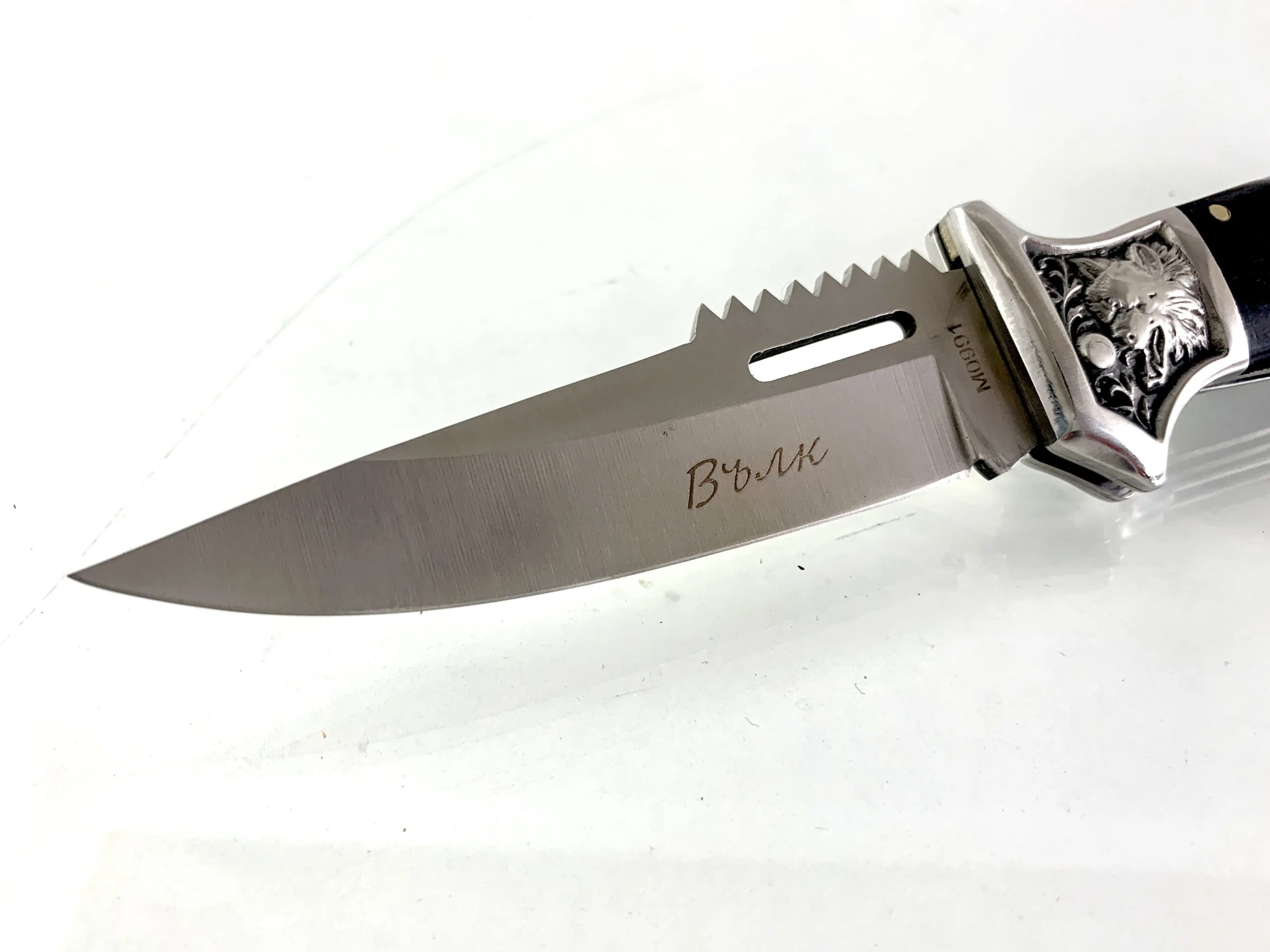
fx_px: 954
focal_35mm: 26
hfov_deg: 67.3
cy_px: 476
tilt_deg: -46.9
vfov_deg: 53.1
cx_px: 635
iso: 32
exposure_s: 1/122
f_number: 1.8
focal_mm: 4.25
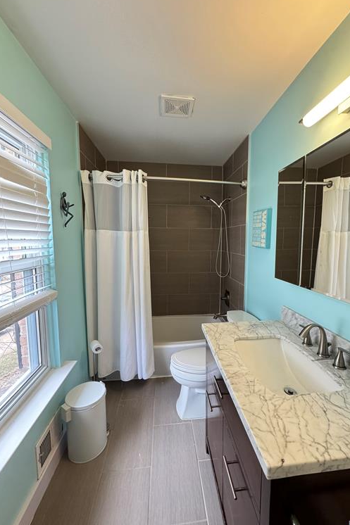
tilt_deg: -4.5
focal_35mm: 15
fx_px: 219
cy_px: 260
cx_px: 188
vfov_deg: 100.4
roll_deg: +1.1
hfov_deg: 77.2
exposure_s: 1/60
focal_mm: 2.22
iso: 250
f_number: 2.2
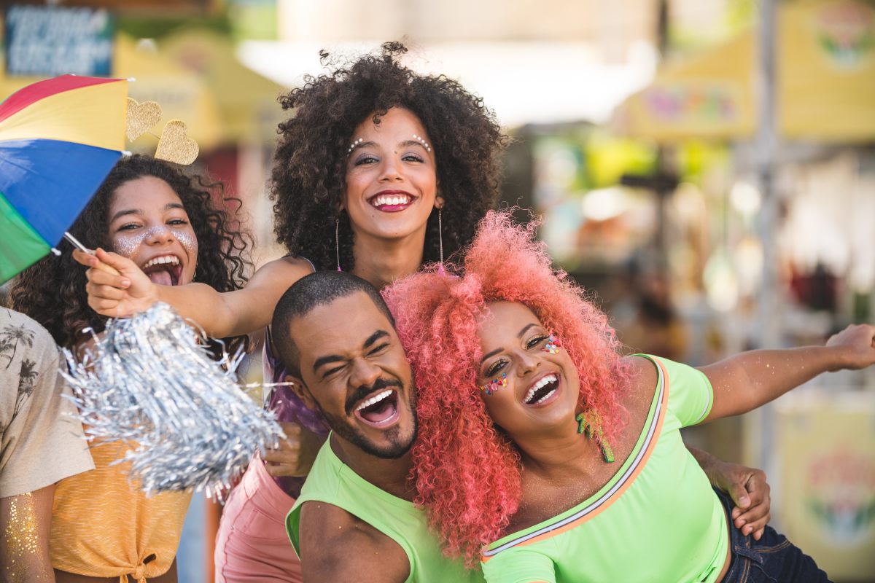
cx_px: 438
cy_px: 292
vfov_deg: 6.5
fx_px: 5155
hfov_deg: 9.7
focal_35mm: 212
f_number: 2.8
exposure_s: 1/500
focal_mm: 141.4
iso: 125
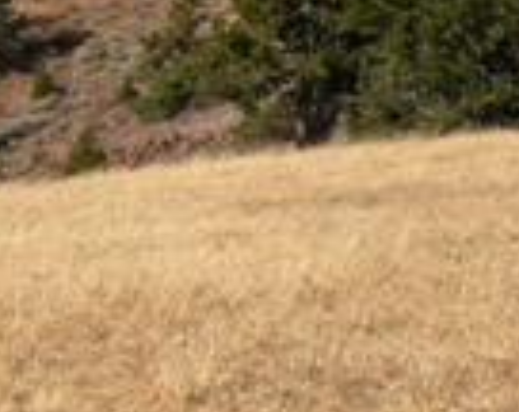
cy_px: 42
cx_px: -19
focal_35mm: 193
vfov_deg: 8.0
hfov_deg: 9.9
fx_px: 2956
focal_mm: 11.9
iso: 64
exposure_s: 1/275
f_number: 6.3
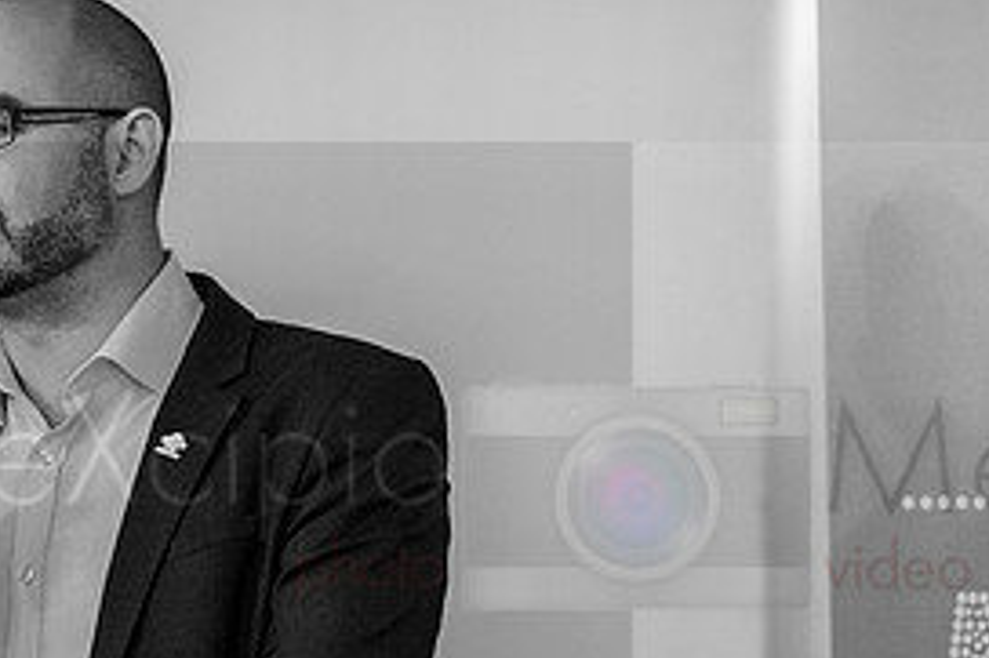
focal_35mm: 345
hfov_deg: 6.0
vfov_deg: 4.0
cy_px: 496
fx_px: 9472
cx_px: 565
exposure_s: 1/100
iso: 6400
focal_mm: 151
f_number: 2.8
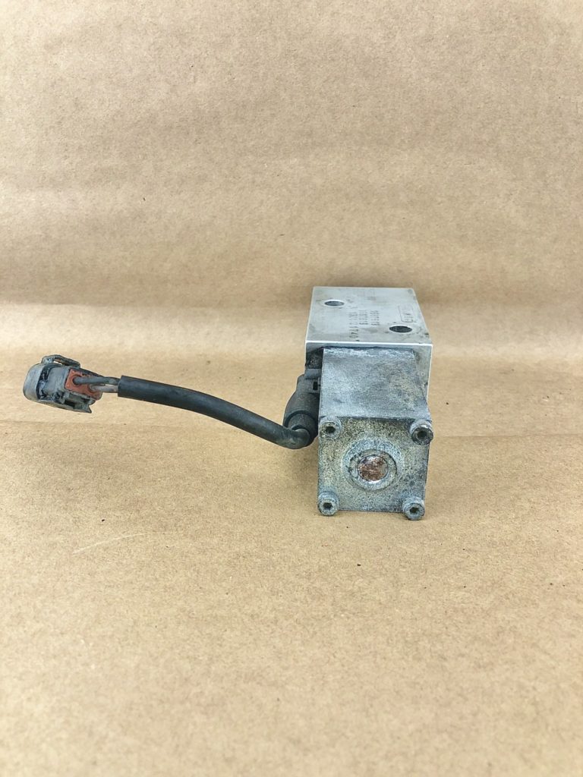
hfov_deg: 49.7
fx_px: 629
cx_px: 292
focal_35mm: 28
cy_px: 388
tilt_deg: -23.1
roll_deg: -0.3
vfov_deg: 63.4
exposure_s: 1/72
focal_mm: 4
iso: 40
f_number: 1.8
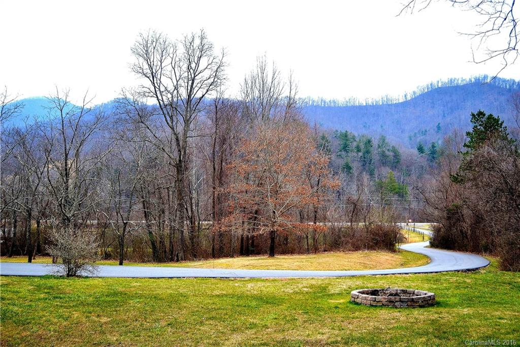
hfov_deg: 53.1
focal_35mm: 36
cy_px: 174
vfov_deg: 36.8
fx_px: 520
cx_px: 260
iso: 200
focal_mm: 24
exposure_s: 1/125
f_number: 4
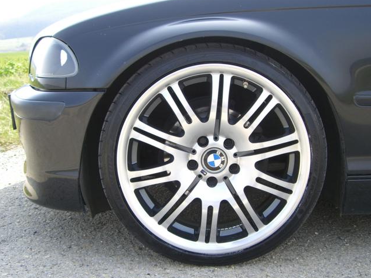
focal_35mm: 48
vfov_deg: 30.3
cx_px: 214
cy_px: 150
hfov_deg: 39.6
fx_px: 515
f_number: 2.7
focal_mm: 6.2
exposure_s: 1/320
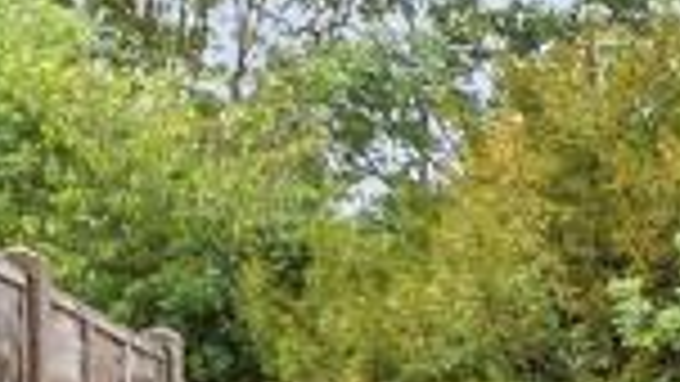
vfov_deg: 10.2
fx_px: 2056
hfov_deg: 12.4
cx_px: 1842
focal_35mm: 114
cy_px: 640
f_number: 7.1
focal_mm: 11
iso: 400
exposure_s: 1/320
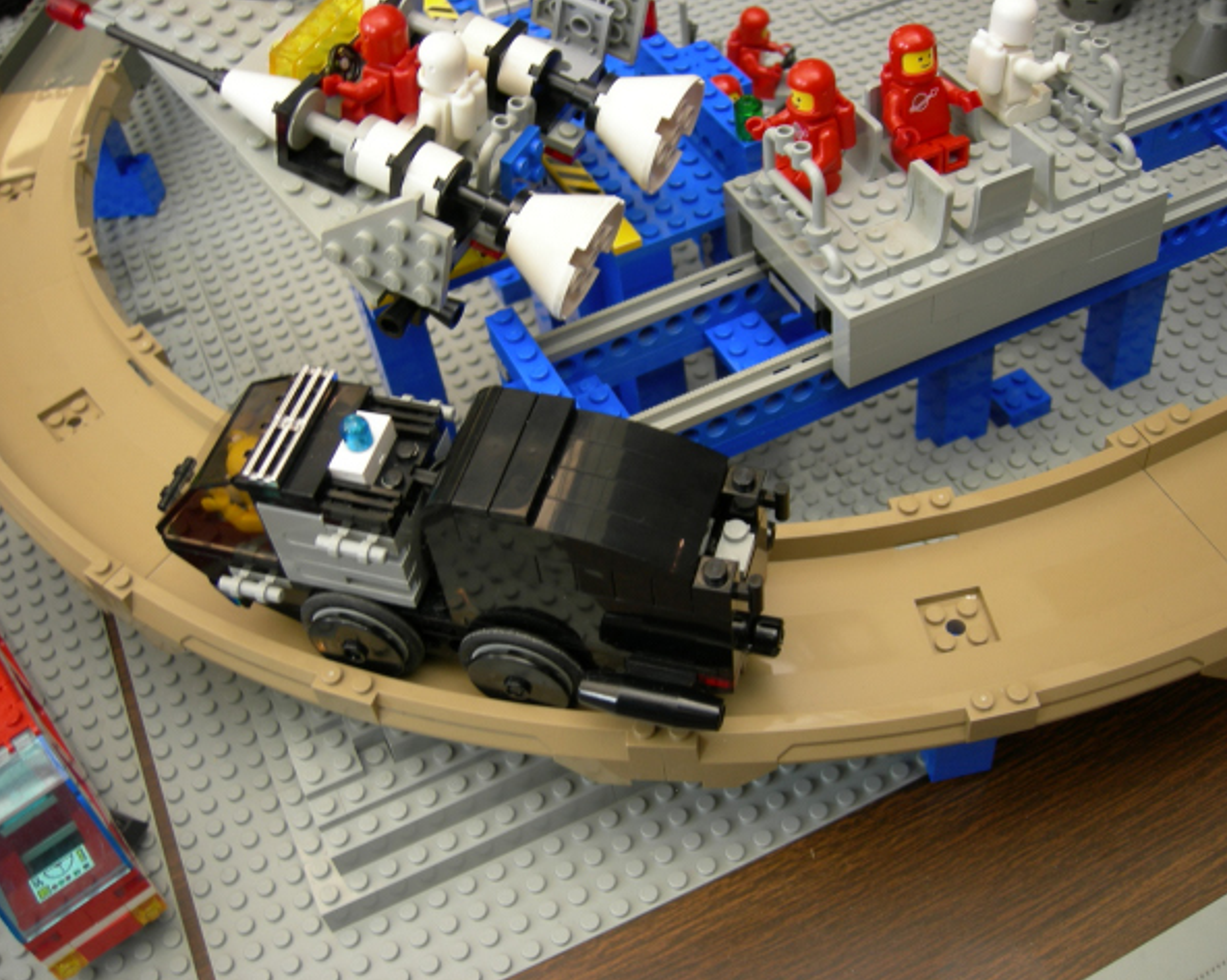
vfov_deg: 39.1
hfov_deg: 48.0
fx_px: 1379
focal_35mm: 38
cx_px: 611
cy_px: 489
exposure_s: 1/8.6
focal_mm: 7.5
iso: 64
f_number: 2.7
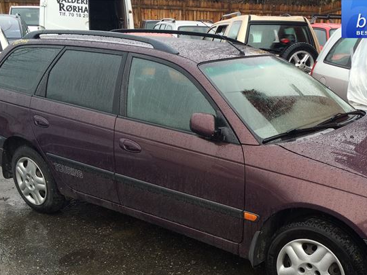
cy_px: 202
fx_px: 456
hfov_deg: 43.5
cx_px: 232
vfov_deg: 33.0
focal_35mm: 43
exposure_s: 1/237
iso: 32
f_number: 2.2
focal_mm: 4.15
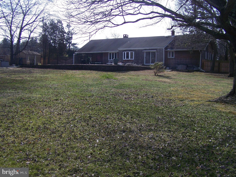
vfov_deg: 37.7
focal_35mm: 38
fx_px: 259
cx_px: 118
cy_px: 88
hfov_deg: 49.0
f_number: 4
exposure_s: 1/800
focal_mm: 6.3
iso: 80
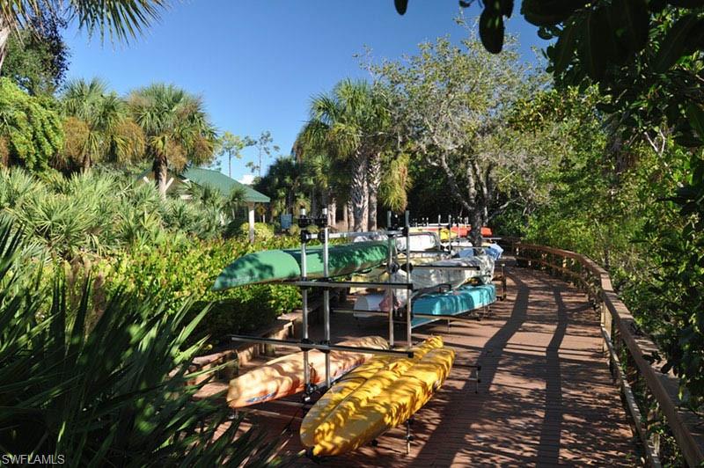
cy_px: 234
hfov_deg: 62.0
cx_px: 352
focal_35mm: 30
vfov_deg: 43.5
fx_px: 586
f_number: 7.1
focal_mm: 20
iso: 400
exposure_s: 1/200
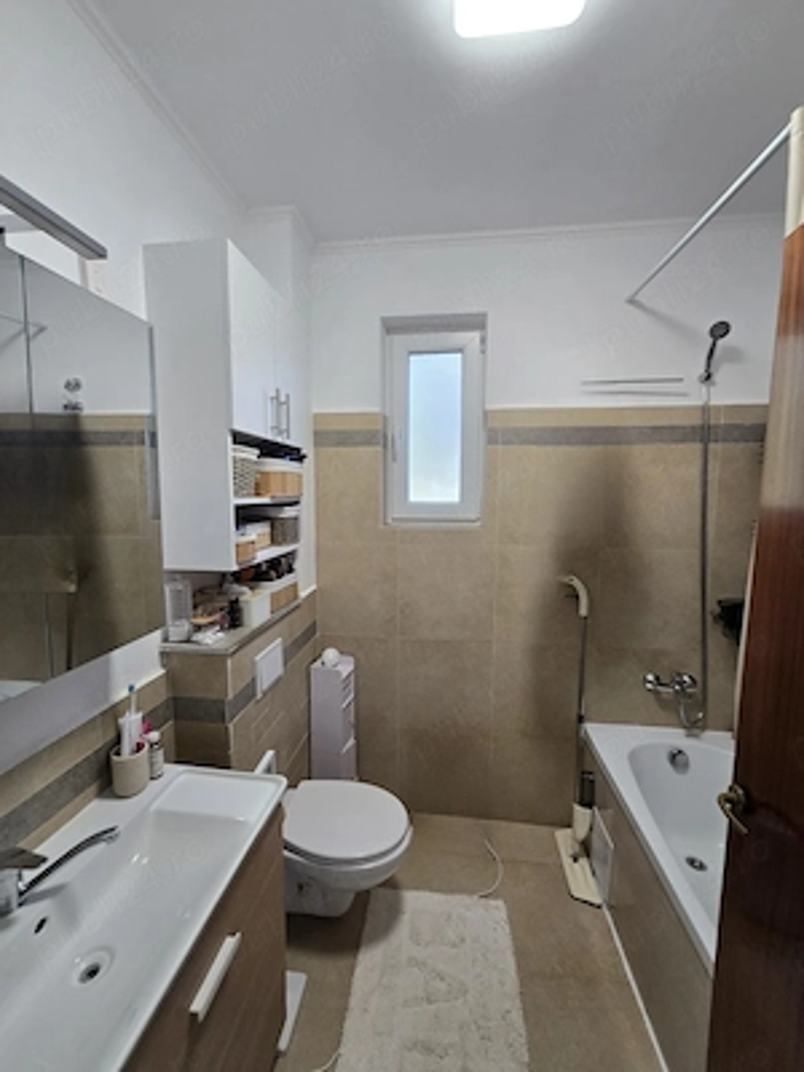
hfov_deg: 89.9
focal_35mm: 13
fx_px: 403
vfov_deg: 106.2
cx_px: 402
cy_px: 536
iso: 125
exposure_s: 1/60.2
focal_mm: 2.2
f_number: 2.2
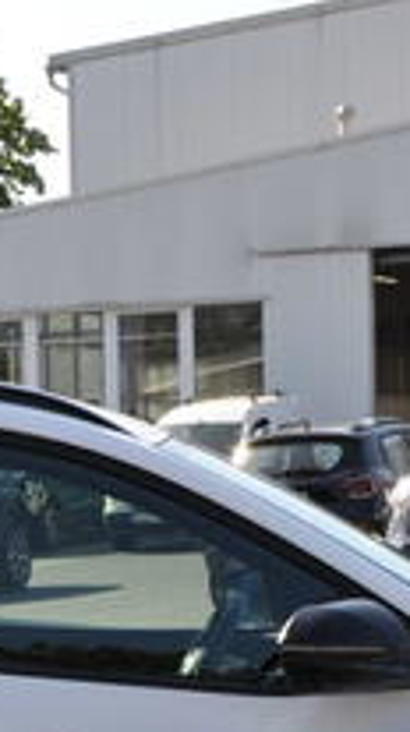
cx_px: -81
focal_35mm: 170
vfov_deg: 12.6
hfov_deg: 7.1
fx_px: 3295
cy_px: 675
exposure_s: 1/250
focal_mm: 28
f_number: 8
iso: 200
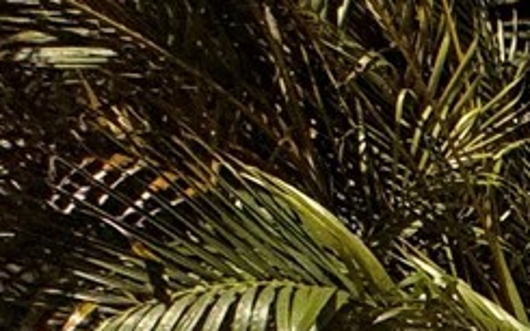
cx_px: 1473
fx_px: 1401
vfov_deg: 11.5
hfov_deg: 12.5
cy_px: 744
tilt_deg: -4.0
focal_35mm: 97
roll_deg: +0.0
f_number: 2.2
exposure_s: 1/2985
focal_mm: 2.22
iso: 50
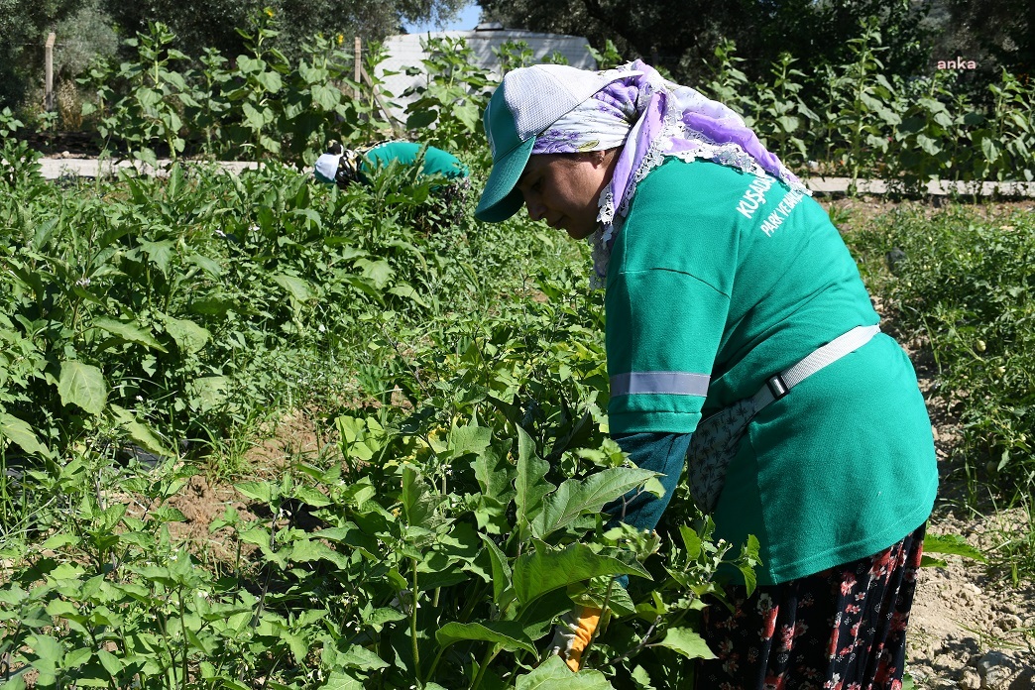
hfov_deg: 43.6
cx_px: 518
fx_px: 1294
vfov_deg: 29.9
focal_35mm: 45
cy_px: 345
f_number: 9
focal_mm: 30
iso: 160
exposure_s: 1/320
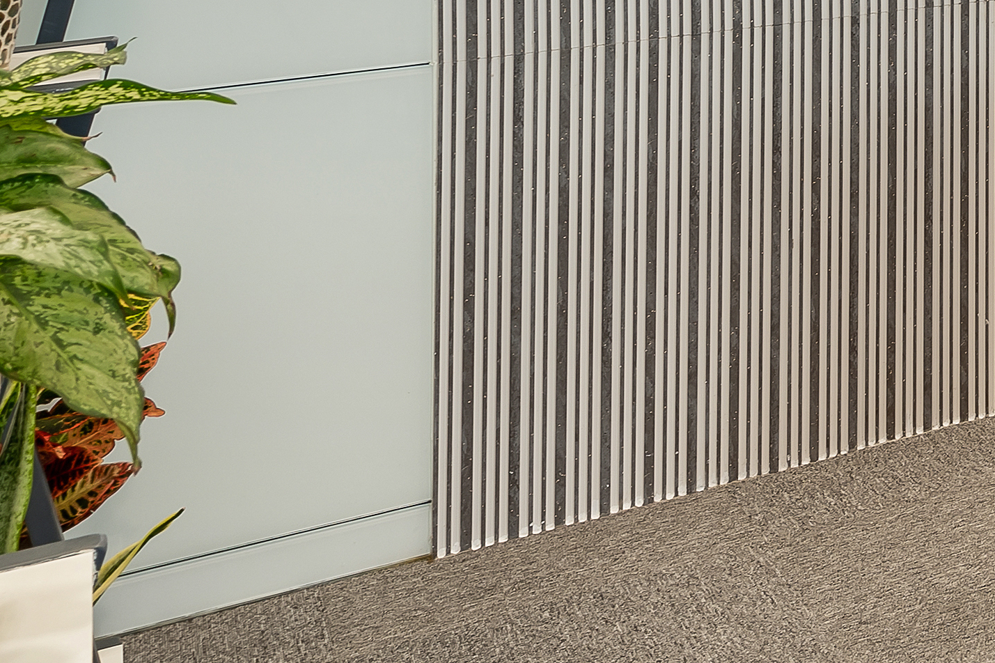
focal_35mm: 67
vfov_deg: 17.9
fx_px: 1851
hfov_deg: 21.8
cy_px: -359
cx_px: 1691
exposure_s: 1/2
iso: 200
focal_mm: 16
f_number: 11
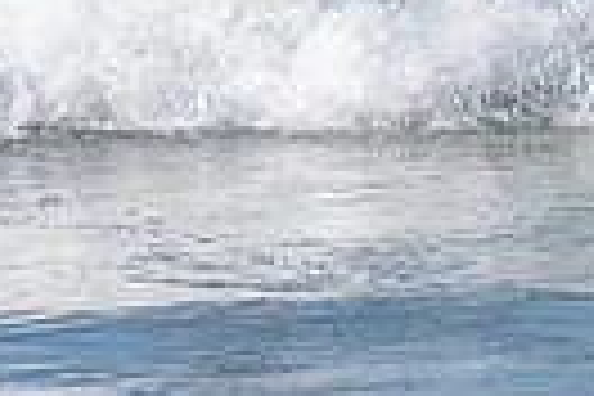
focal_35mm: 2200
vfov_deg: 0.6
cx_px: 126
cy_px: -196
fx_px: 36297
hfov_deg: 0.9
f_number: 5.6
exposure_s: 1/2000
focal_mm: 500
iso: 360
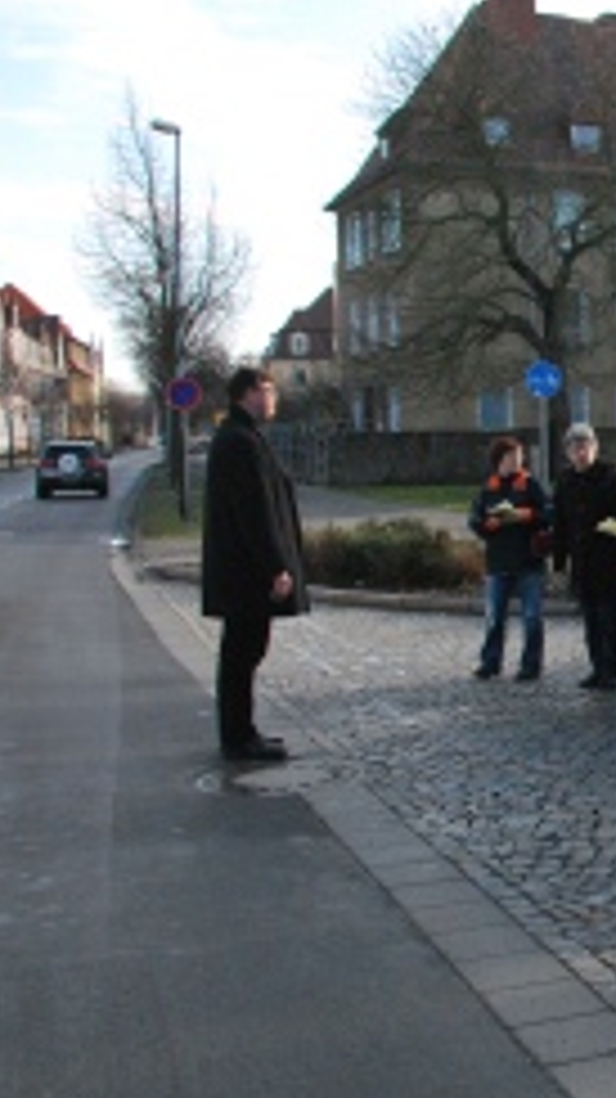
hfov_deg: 11.5
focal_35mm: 101
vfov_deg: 21.2
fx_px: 2936
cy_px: 558
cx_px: 886
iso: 800
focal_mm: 35
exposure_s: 1/400
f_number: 10
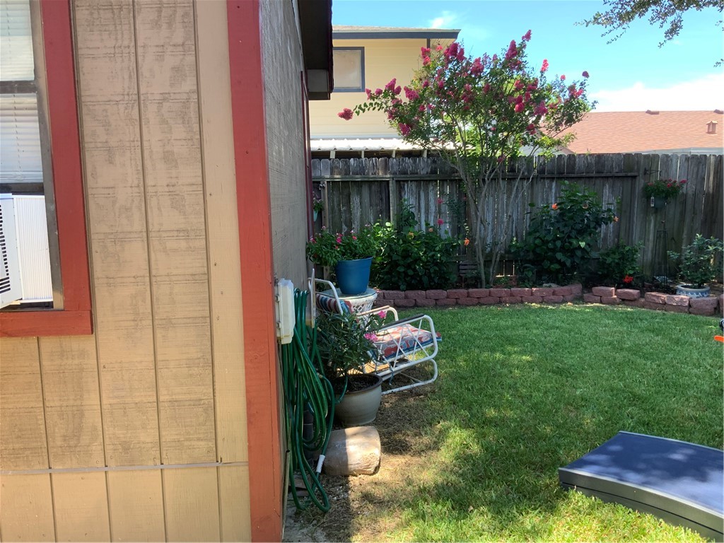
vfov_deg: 48.2
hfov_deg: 61.7
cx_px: 362
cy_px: 272
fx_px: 607
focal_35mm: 29
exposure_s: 1/139
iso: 16
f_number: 1.8
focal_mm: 3
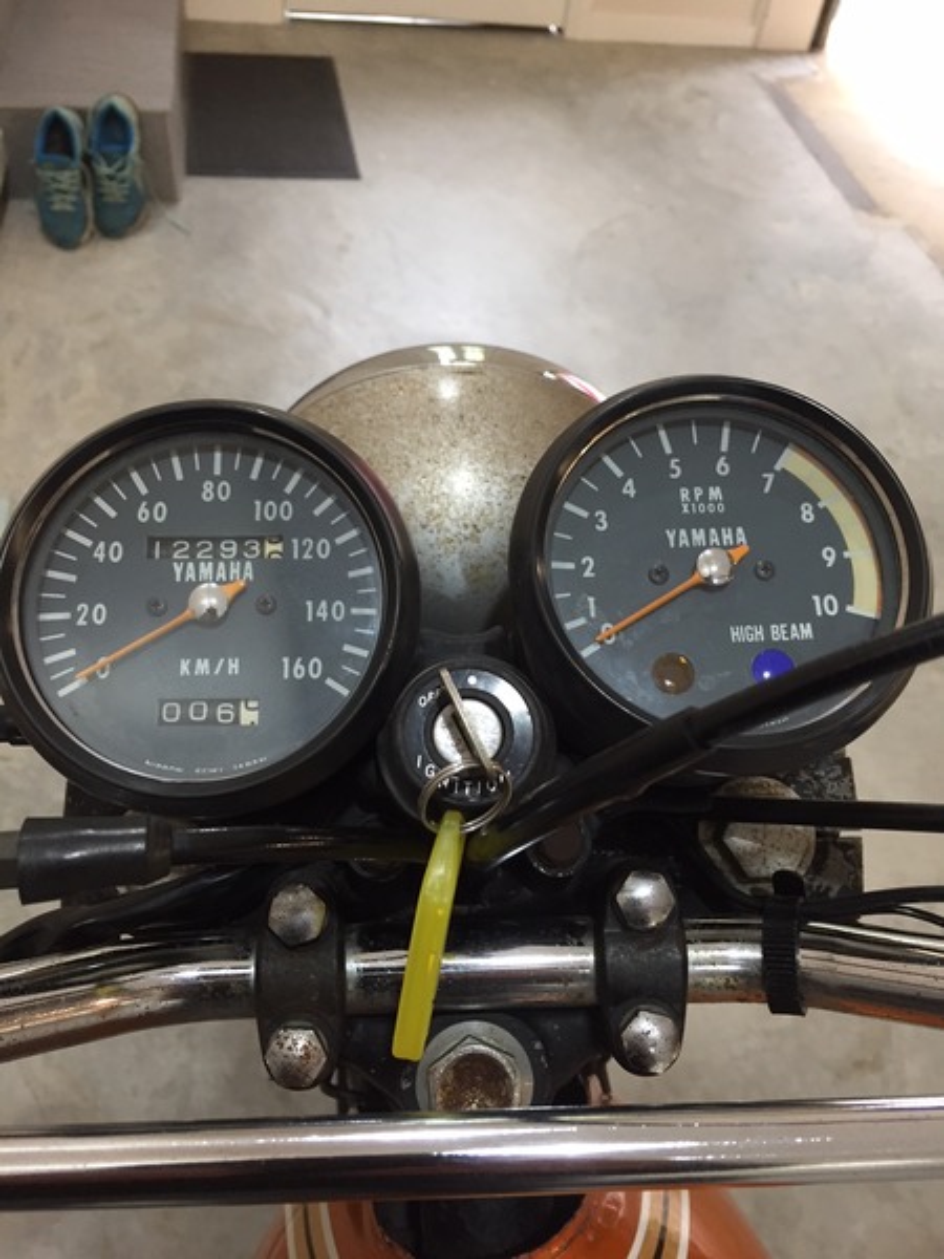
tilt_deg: -47.0
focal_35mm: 29
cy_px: 630
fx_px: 1054
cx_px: 472
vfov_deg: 61.7
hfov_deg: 48.2
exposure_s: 1/33
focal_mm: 4.15
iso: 160
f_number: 2.2
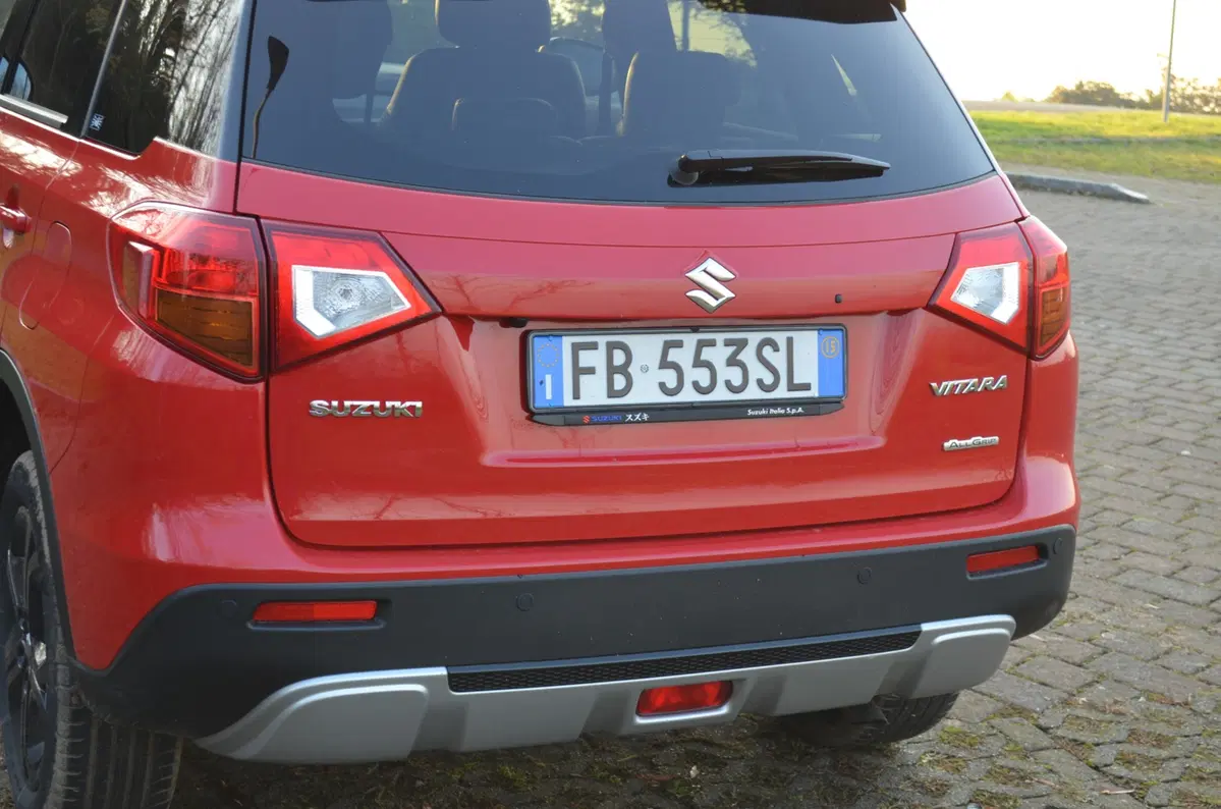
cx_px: 610
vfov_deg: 22.5
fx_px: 2031
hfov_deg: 33.5
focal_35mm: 60
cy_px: 404
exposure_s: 1/125
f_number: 5.3
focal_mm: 40
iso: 400
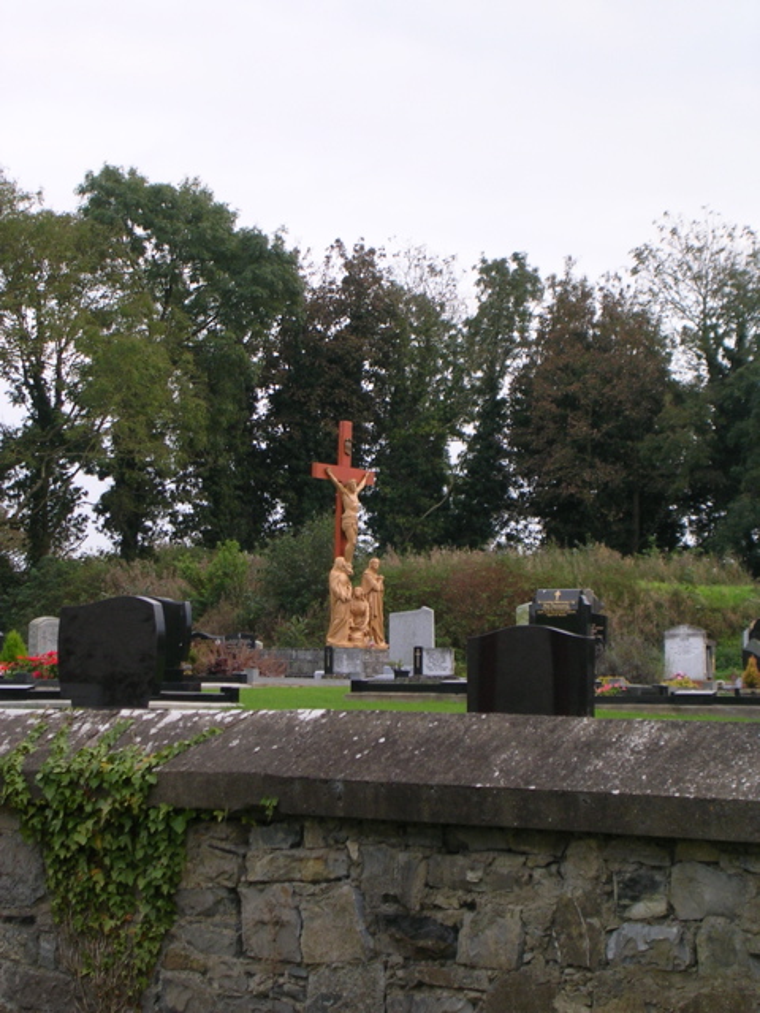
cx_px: 380
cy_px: 506
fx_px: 3366
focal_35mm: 115
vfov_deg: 17.1
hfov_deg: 12.9
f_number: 4.9
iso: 50
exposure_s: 1/27.4
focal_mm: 17.4
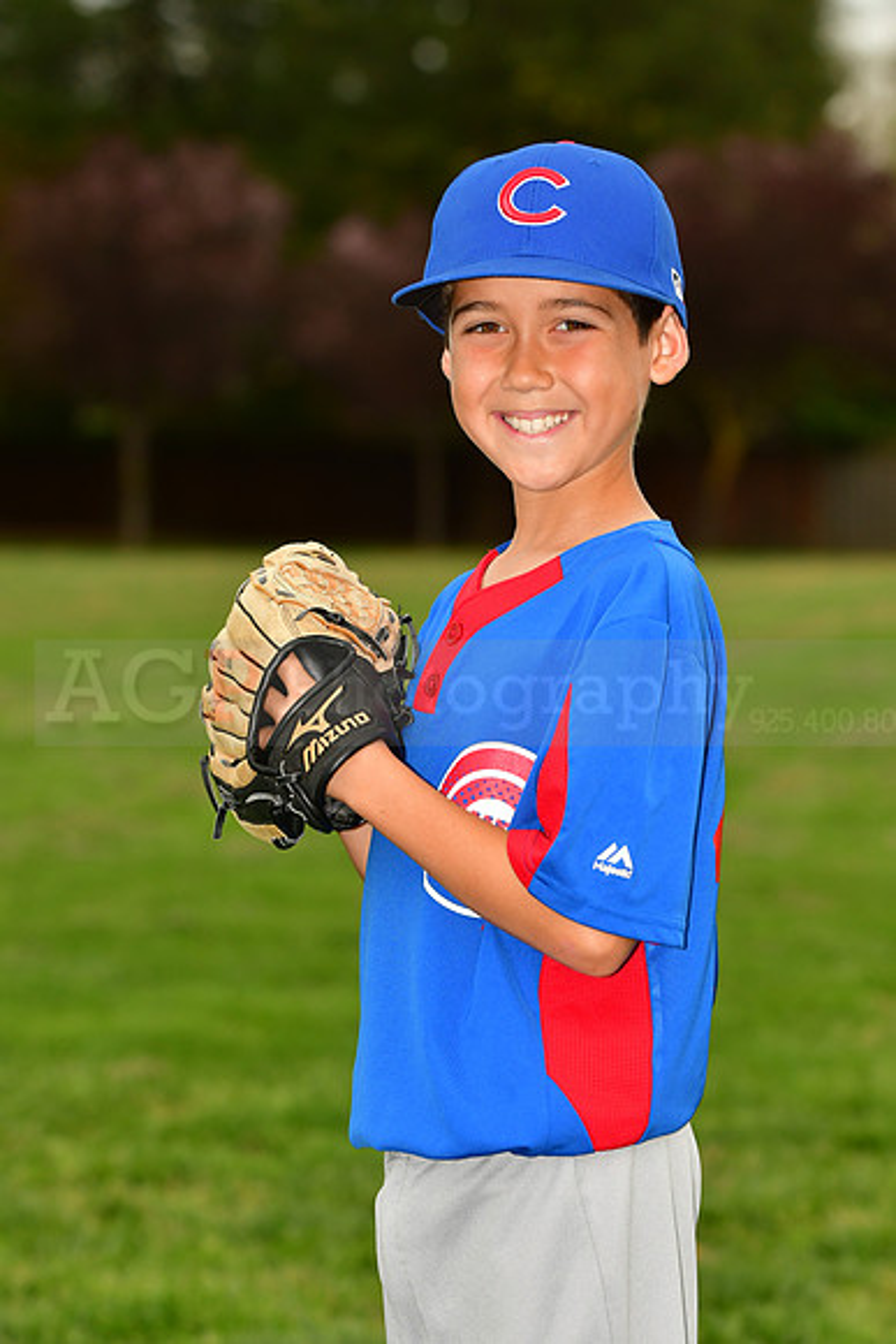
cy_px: 672
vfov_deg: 12.4
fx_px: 6156
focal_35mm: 165
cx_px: 448
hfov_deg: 8.3
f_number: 5
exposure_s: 1/1000
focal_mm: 110
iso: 400
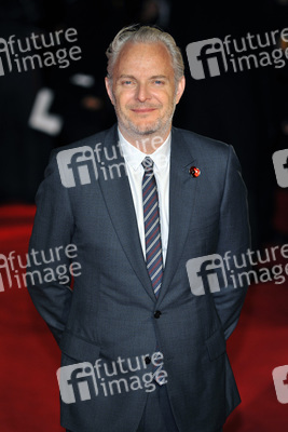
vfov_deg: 12.1
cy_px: 216
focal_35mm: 170
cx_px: 144
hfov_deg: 8.1
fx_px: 2038
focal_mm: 170
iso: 800
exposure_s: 1/250
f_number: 4
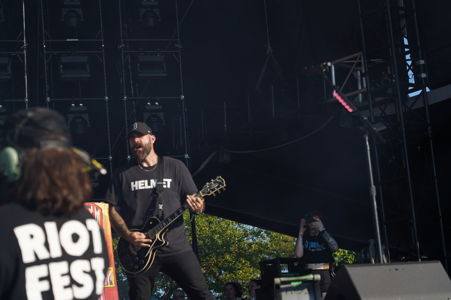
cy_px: 150
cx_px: 226
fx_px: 1315
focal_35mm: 105
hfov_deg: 19.5
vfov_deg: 13.0
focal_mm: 105
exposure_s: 1/320
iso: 100
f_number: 6.3
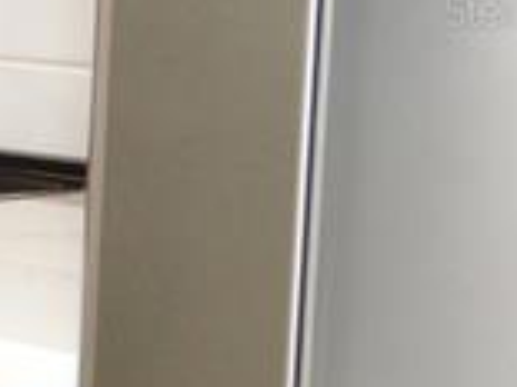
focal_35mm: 114
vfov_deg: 12.8
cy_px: 10
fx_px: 1701
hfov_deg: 10.8
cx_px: -1074
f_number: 10
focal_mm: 12
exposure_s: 1/60
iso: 800
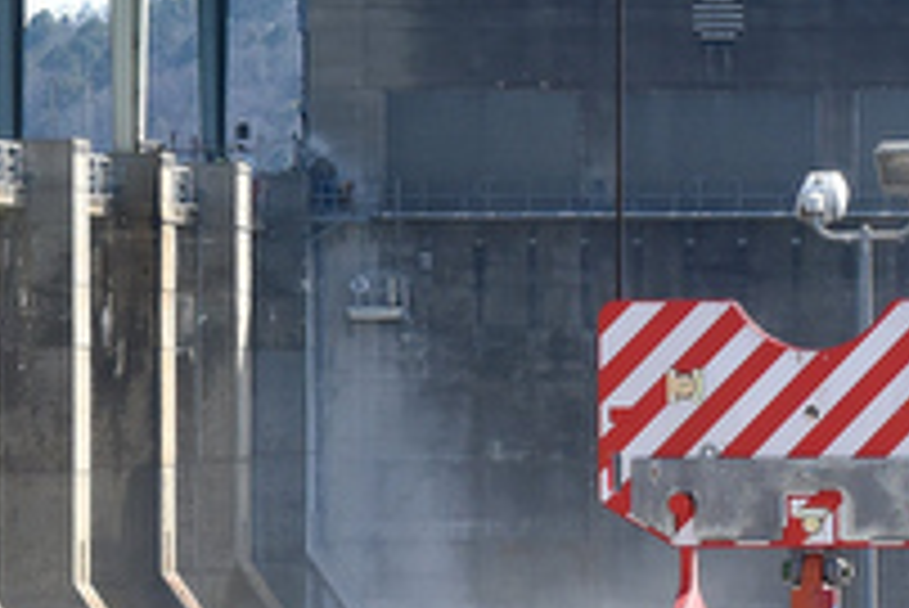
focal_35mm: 347
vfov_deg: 4.0
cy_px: 410
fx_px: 8768
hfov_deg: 5.9
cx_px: -495
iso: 1600
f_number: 9
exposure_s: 1/1600
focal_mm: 70
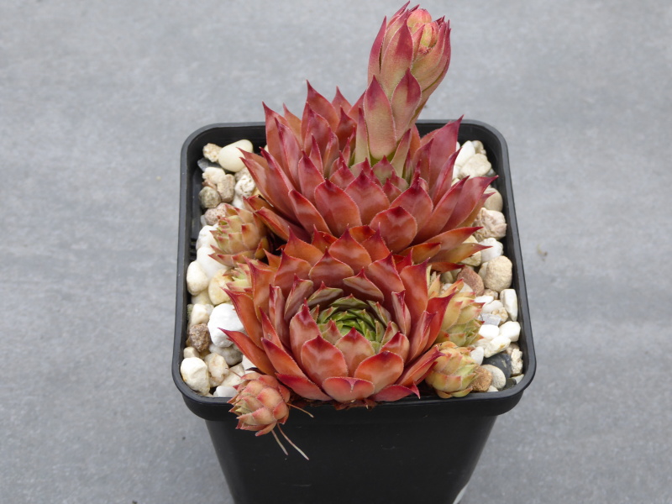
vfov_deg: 19.6
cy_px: 252
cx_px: 336
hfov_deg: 26.0
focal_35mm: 75
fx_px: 1456
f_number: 4.5
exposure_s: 1/60
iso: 125
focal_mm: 12.5
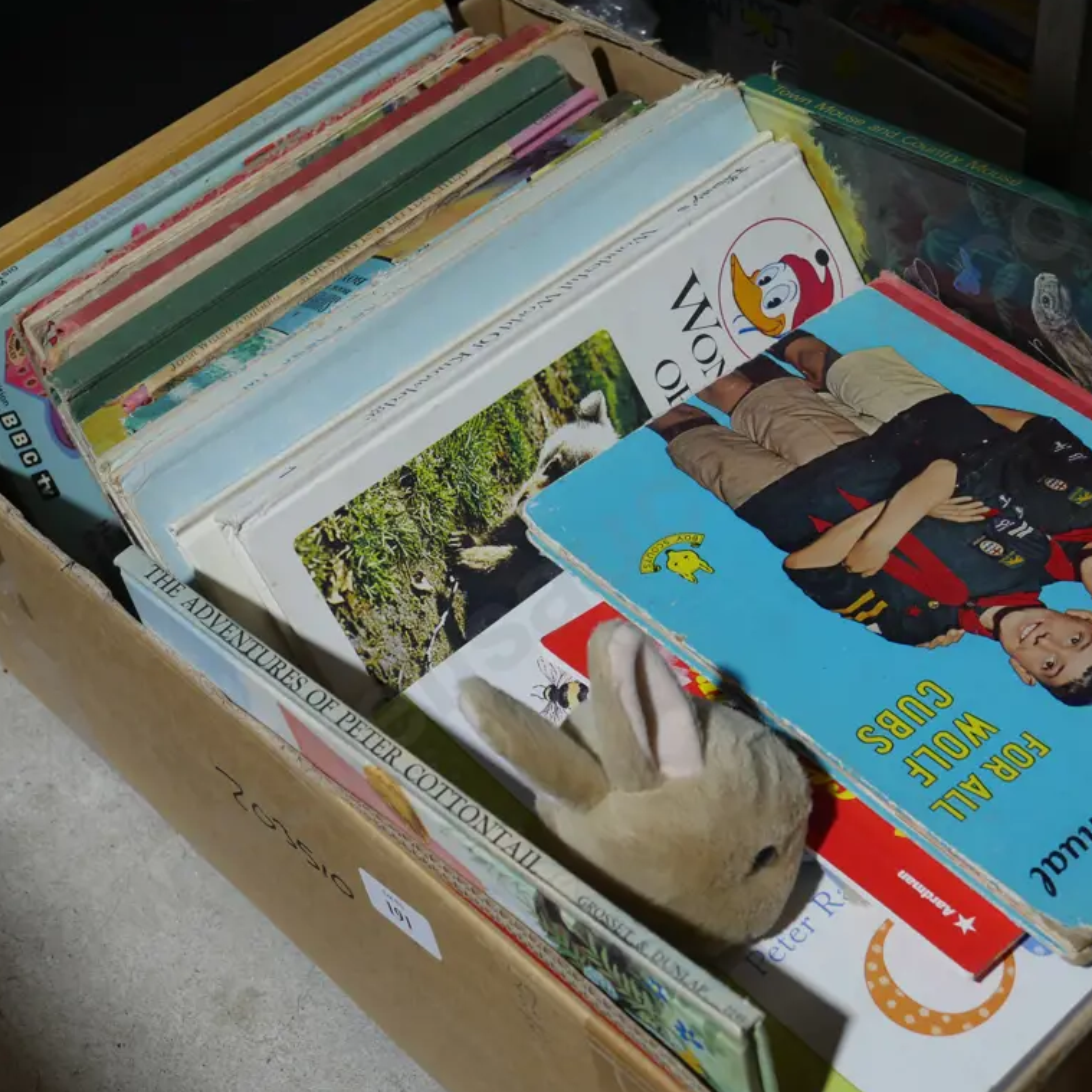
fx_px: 2213
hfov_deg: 27.7
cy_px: 545
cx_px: 619
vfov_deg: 27.7
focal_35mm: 62
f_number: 5.3
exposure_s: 1/60
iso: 500
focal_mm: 26
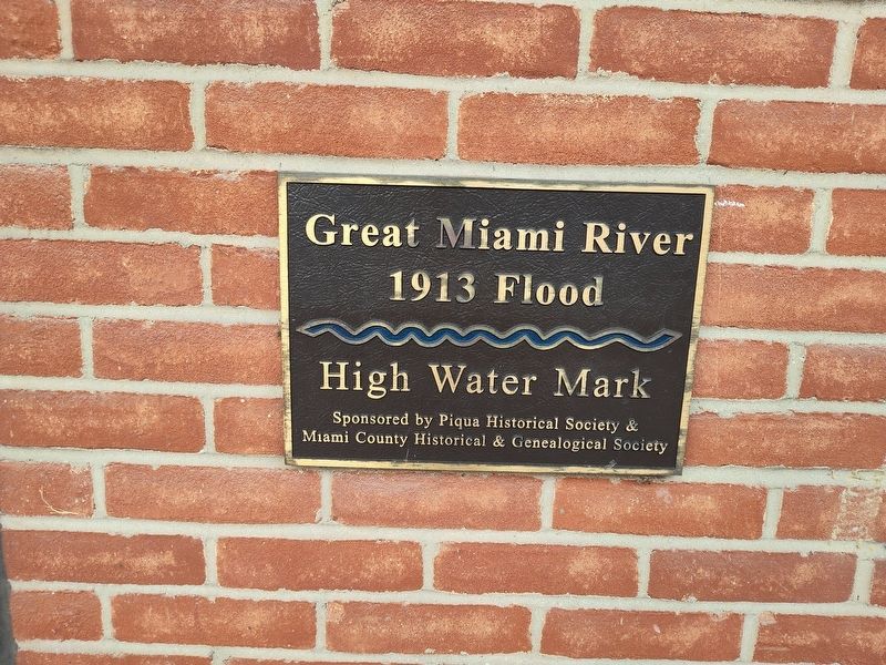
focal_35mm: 23
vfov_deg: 58.9
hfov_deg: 73.9
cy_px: 332
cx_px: 443
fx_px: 589
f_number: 1.8
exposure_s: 1/200
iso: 139
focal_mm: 5.56
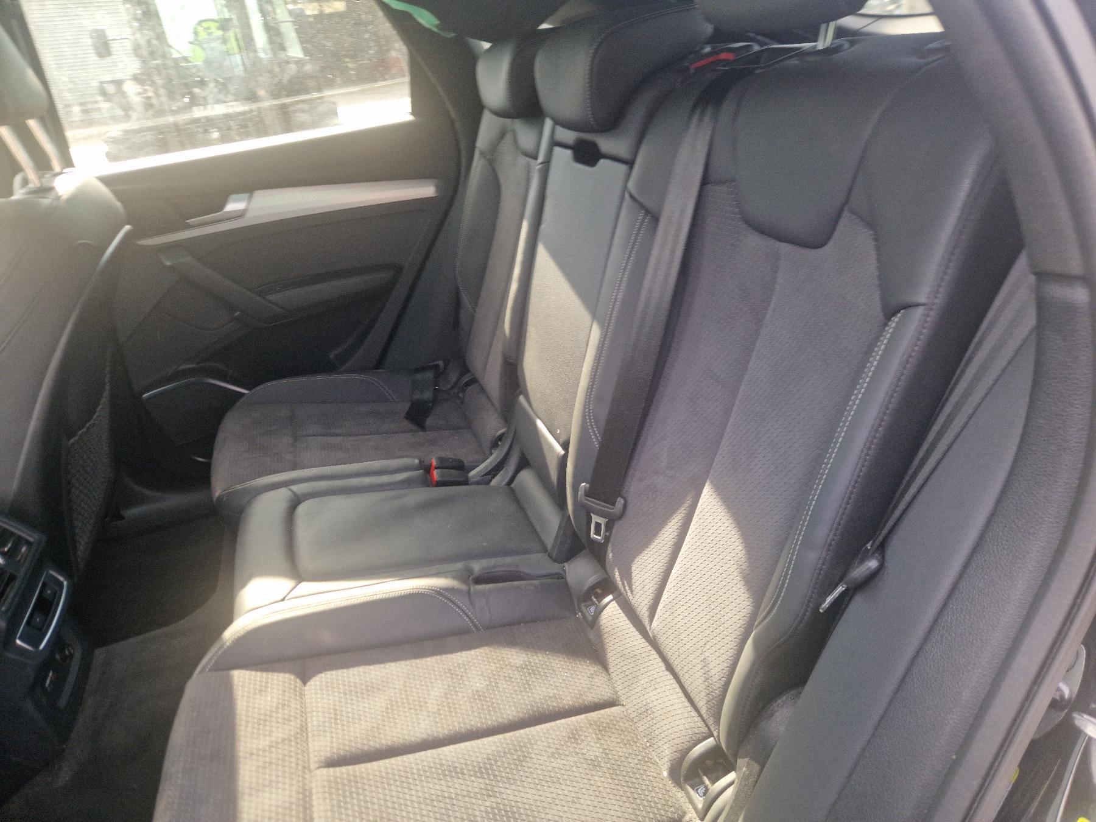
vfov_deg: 58.9
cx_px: 548
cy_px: 411
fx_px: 728
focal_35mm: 23
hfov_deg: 73.9
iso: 50
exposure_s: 1/50
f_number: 1.8
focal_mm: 5.4
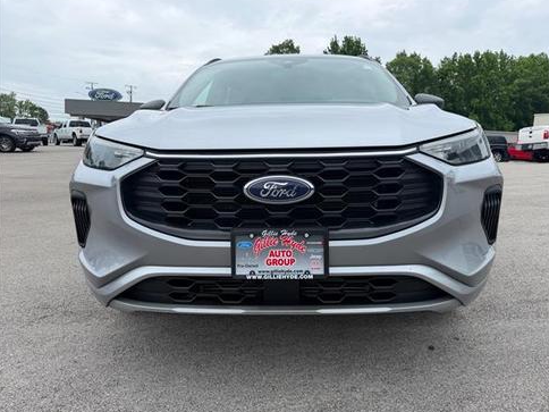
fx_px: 396
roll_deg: -3.3
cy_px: 207
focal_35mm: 25
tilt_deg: -7.3
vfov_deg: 54.9
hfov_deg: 69.4
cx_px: 282
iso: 80
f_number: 1.78
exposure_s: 1/2110
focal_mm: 6.76
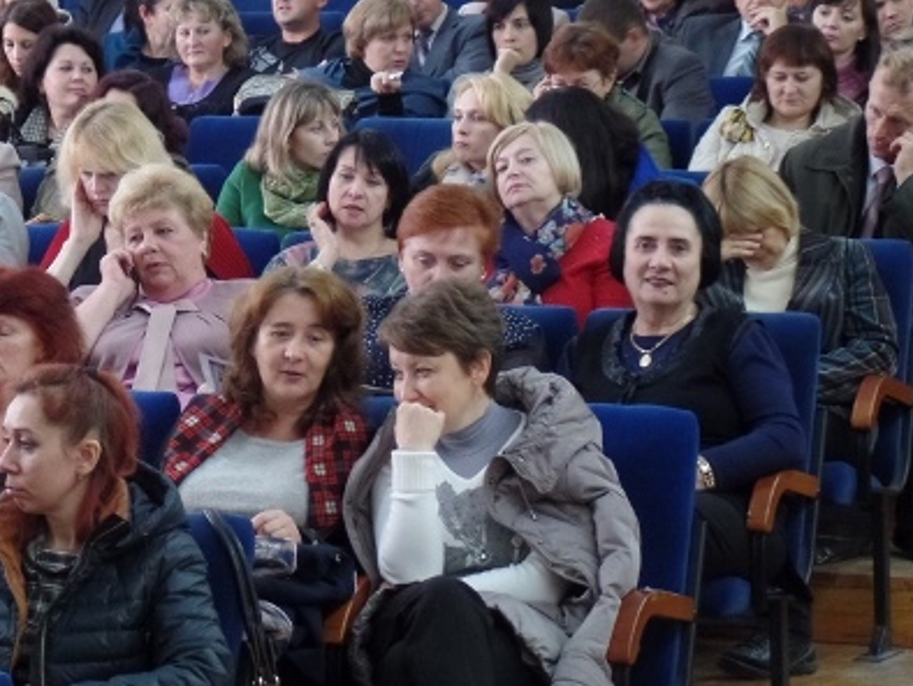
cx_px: 264
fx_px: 3985
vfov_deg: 9.8
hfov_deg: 13.0
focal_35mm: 151
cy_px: 229
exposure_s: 1/15
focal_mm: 16.5
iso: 640
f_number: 3.9
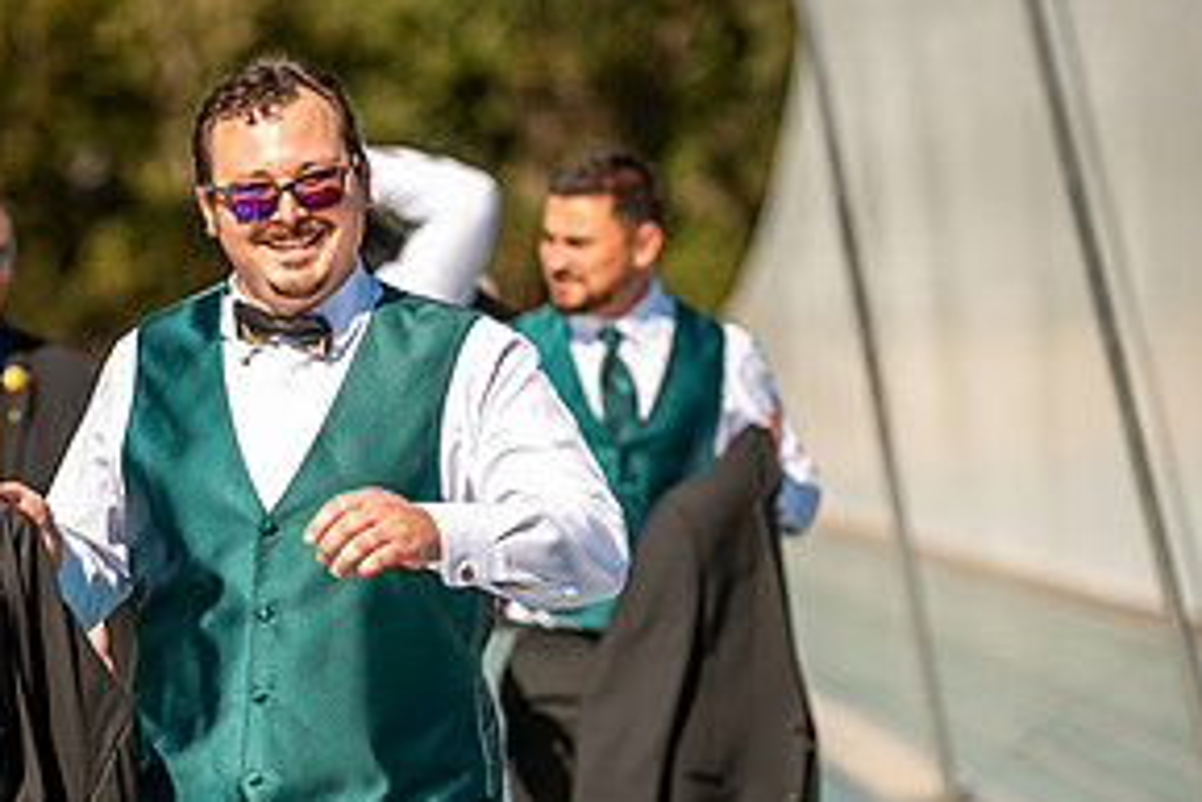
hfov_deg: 7.9
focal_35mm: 261
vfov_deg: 5.3
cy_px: 634
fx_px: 8718
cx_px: 191
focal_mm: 130
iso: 200
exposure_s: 1/4000
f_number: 2.8
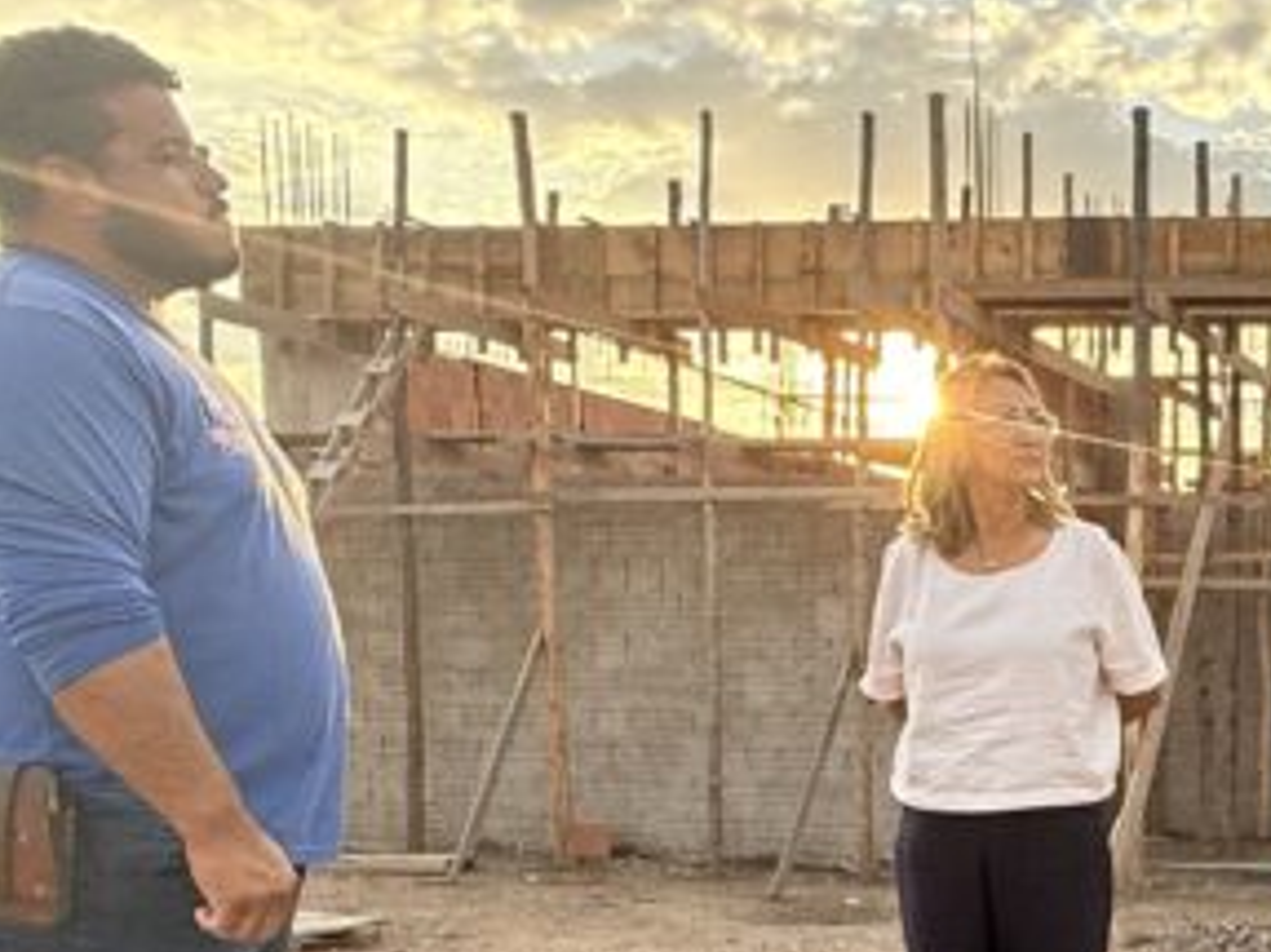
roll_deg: -1.1
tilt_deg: -5.2
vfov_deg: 28.1
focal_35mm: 50
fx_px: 1835
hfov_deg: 33.3
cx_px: 1399
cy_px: 841
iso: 64
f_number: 2.2
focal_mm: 2.22
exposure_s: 1/344
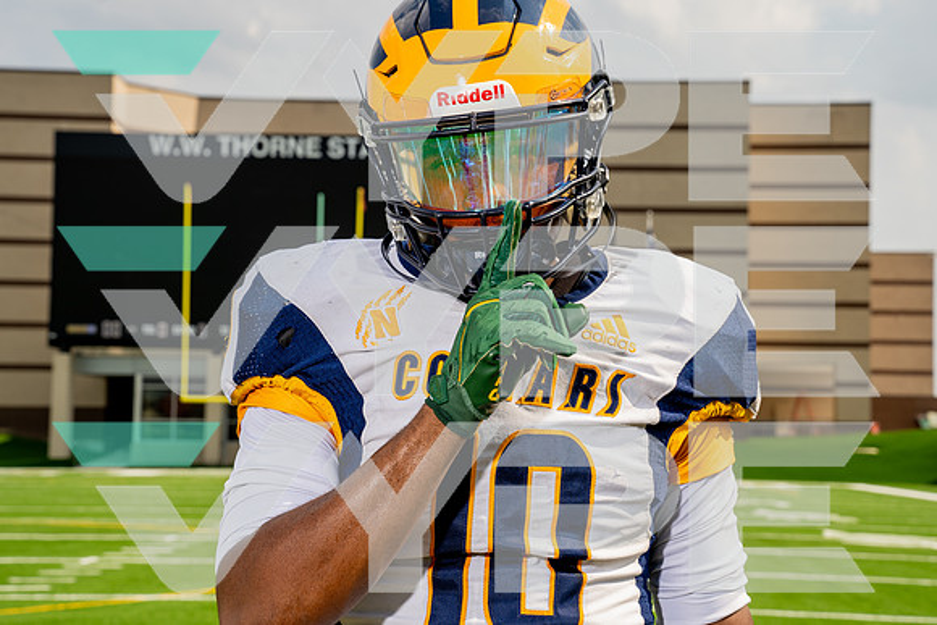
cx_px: 468
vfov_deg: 19.9
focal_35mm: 69
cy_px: 312
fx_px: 1786
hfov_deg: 29.4
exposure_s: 1/250
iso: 100
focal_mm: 62
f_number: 8
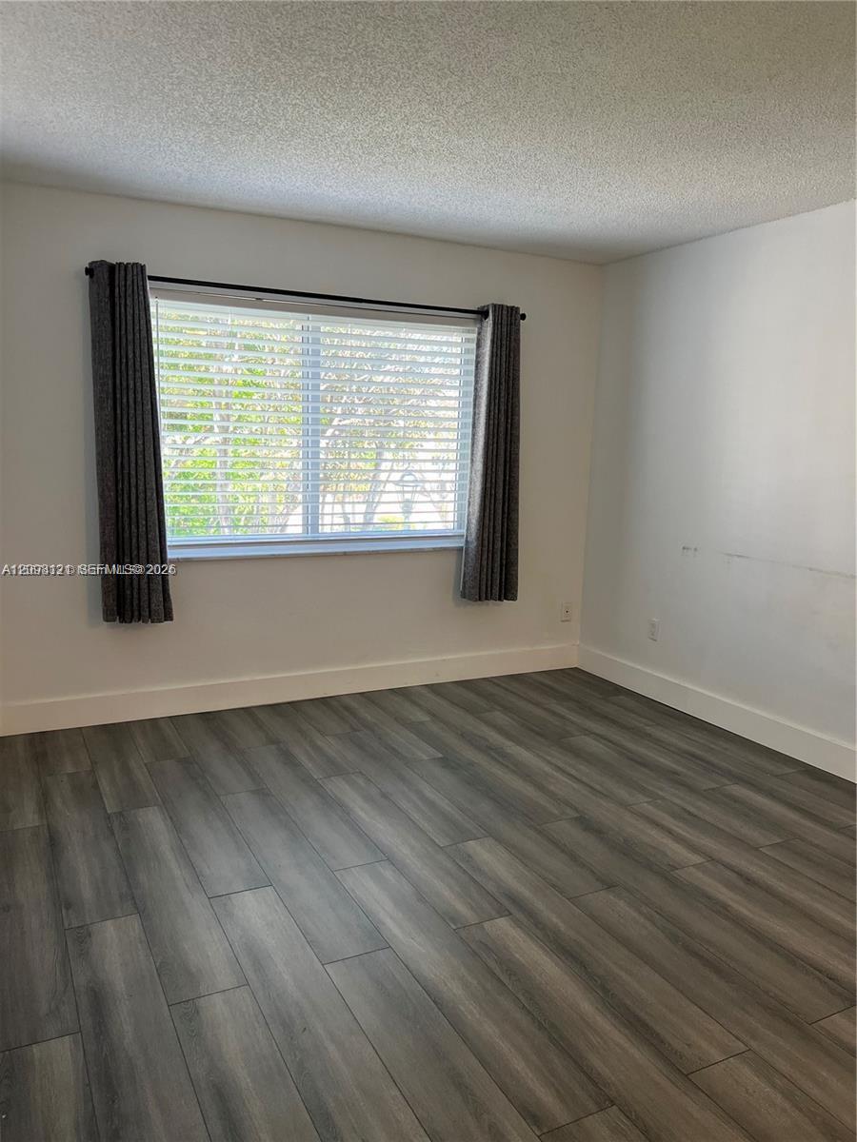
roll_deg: -1.3
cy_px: 571
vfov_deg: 67.3
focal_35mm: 26
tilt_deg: -9.1
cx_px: 428
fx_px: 858
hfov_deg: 53.1
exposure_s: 1/120
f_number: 1.5
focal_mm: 5.7
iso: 125
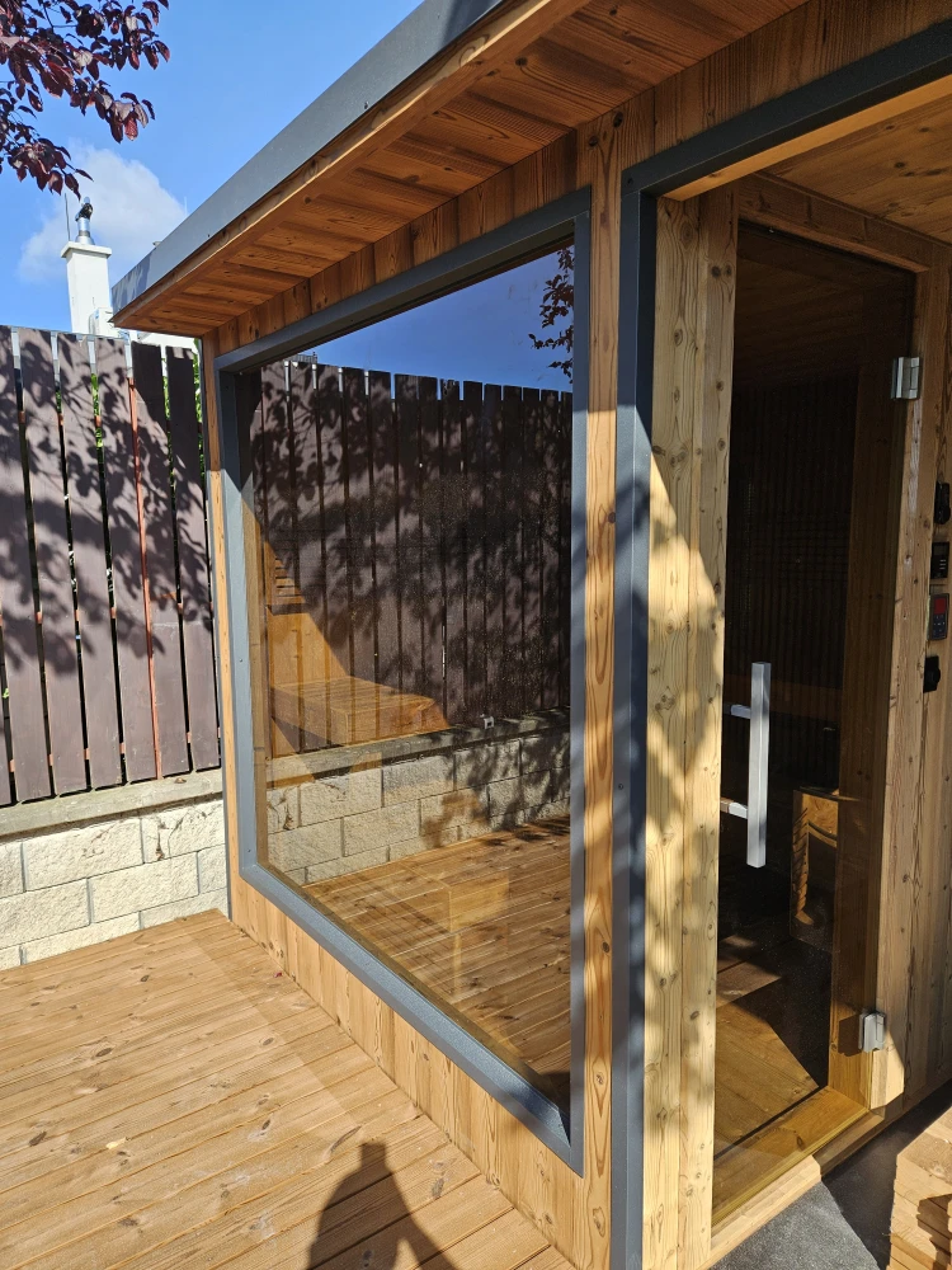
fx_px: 843
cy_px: 635
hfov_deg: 58.9
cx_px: 476
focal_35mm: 23
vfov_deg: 73.9
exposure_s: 1/535
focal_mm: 5.4
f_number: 1.8
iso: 25
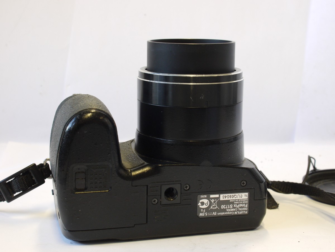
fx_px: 581
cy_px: 126
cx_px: 168
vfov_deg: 24.4
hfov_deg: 32.2
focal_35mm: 60
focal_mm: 30
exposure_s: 1/15
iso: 400
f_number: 9
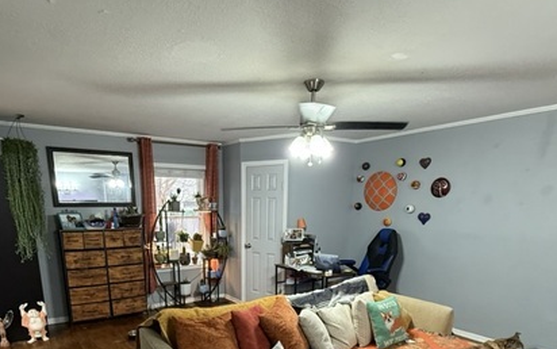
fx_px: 365
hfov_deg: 74.5
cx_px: 245
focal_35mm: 24
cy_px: 291
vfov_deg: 47.6
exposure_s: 1/81
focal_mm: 2.22
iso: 320
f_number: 2.2
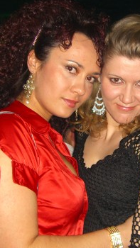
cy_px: 124
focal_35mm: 71
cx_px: 111
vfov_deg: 29.7
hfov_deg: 16.9
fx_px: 468
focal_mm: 7.9
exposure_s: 1/60
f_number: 2.8
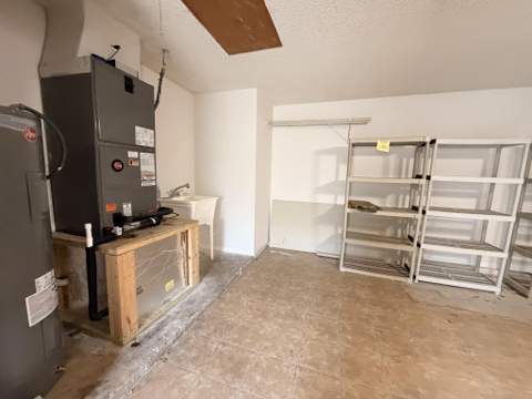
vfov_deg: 85.7
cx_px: 266
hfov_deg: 102.1
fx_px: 215
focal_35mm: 14
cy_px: 200
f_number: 2.2
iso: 640
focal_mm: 2.22
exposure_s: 1/60
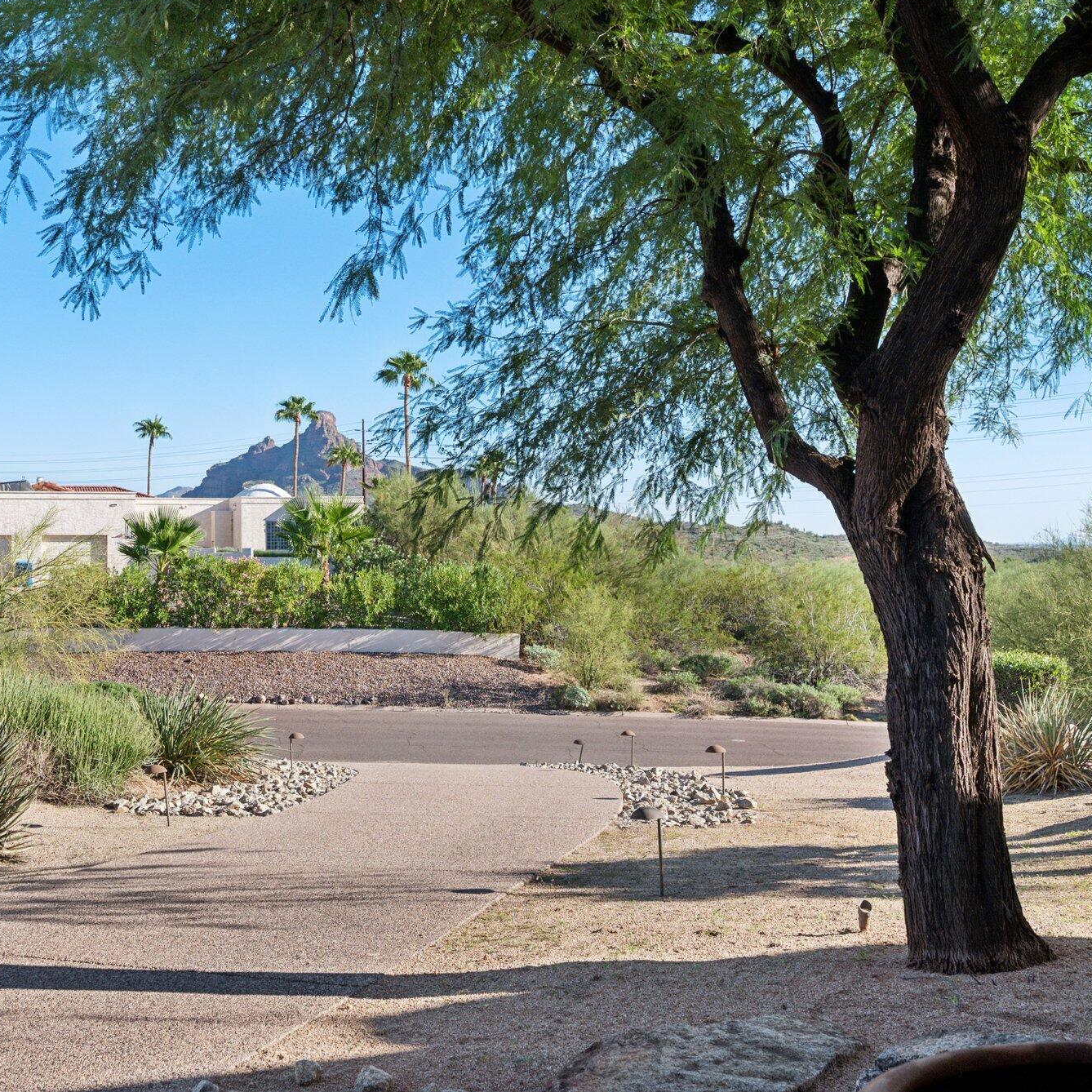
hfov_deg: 42.4
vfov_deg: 42.8
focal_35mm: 39
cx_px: 395
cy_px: 537
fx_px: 1392
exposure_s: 1/800
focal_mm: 30
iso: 320
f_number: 8
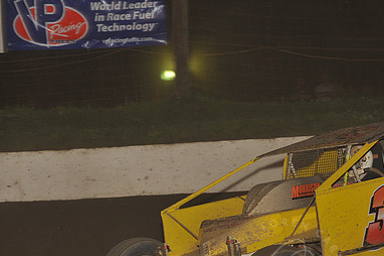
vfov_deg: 7.2
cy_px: 186
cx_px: 284
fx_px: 2025
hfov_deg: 10.8
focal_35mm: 190
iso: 1000
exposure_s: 1/320
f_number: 6.3
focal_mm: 125
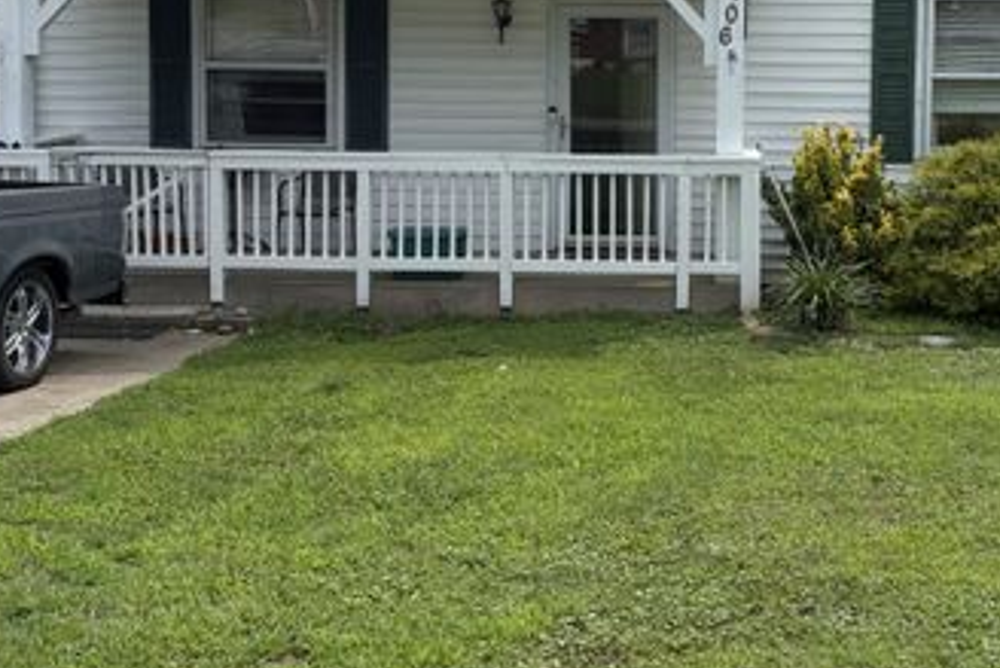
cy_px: 120
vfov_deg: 24.2
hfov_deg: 35.6
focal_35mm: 55
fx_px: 1528
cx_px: 716
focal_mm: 5.96
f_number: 1.6
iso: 50
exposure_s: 1/4950
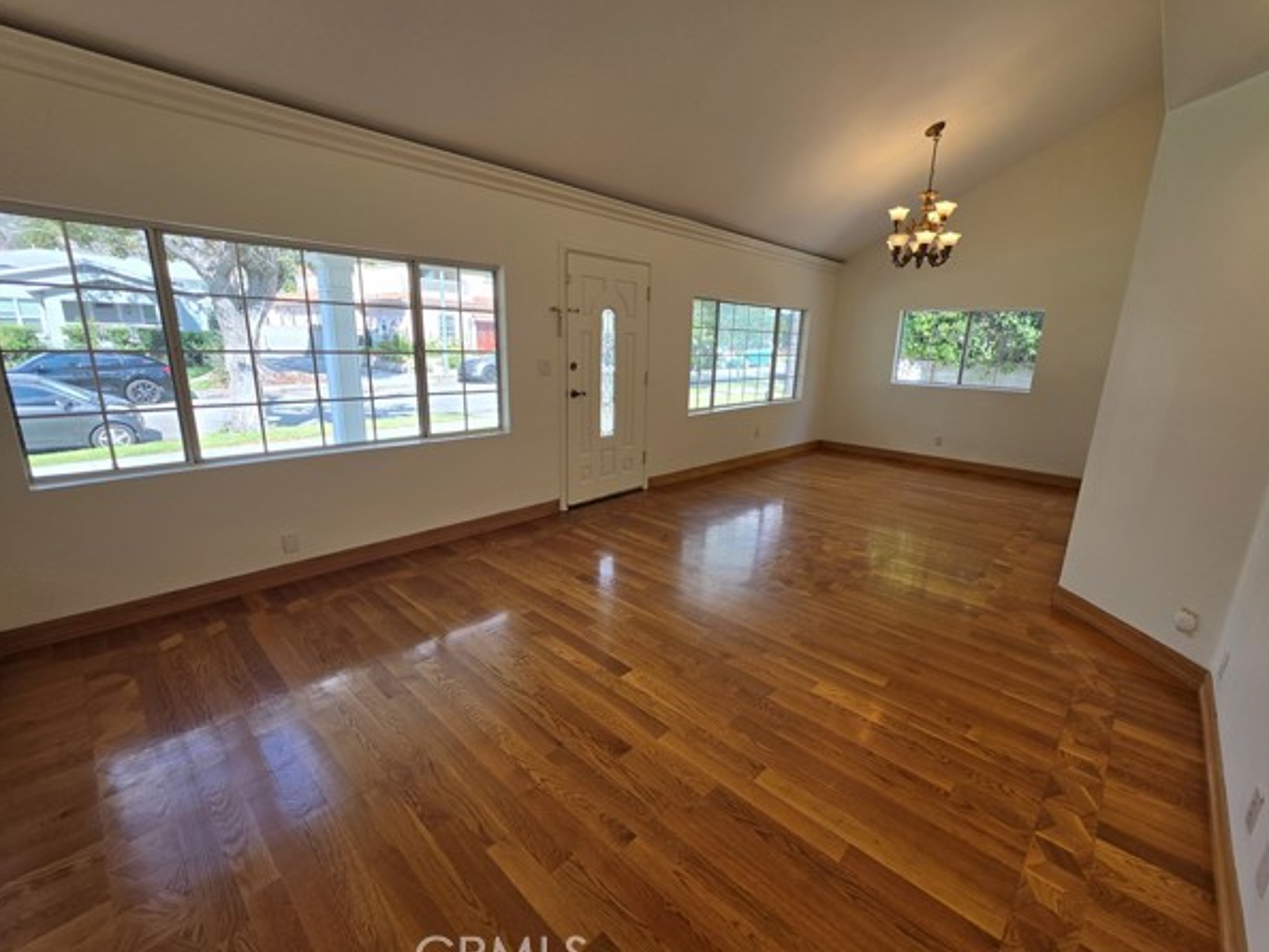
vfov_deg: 85.7
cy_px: 474
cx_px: 654
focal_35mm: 14
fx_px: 513
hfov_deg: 102.0
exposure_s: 1/215
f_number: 1.9
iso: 40
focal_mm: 2.2
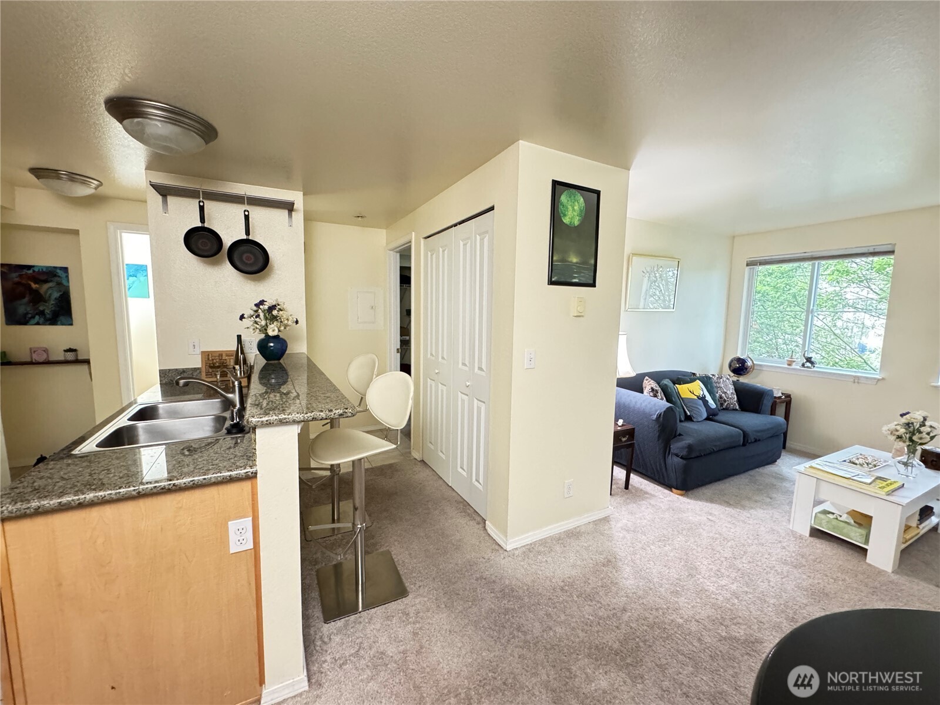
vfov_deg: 85.7
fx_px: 380
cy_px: 352
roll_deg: -0.8
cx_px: 470
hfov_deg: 102.1
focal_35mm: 14
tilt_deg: -5.9
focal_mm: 2.22
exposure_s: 1/30
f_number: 2.2
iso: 1250
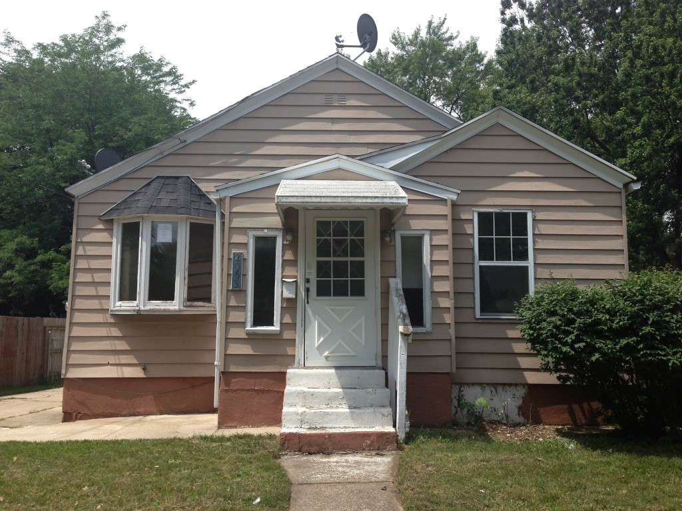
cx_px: 341
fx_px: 650
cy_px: 256
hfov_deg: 55.4
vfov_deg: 42.9
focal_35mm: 33
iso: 80
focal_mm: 4.13
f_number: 2.4
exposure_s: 1/1550
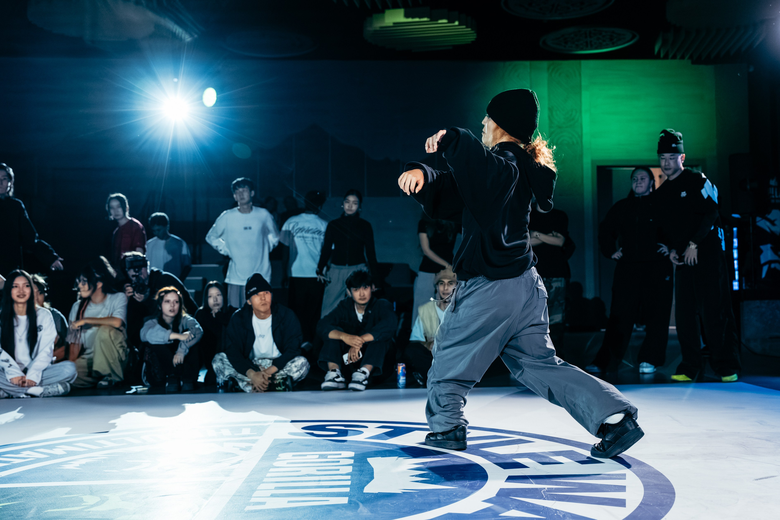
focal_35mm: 42
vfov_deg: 31.6
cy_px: 259
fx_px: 918
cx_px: 434
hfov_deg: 46.0
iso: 3200
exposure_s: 1/800
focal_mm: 37
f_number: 2.8
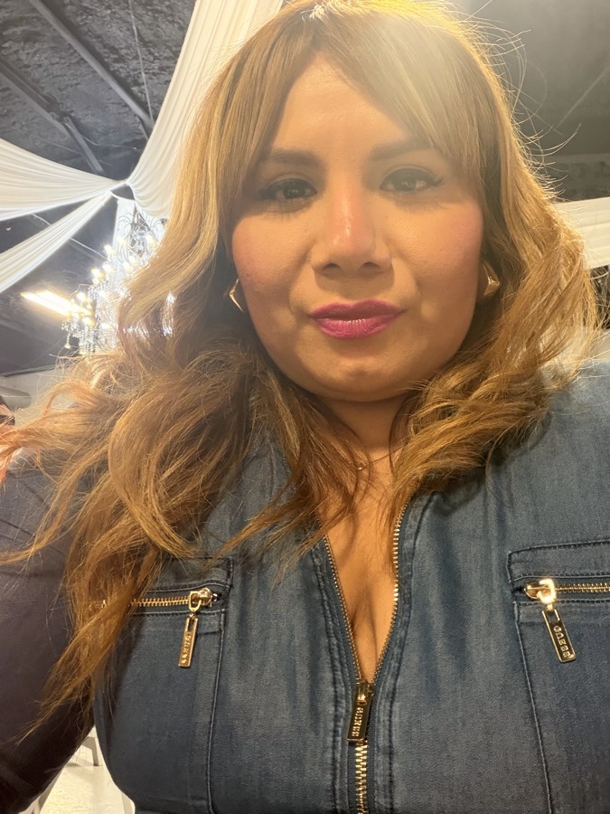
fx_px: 705
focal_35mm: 30
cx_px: 305
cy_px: 407
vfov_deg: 60.0
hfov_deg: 46.8
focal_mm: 2.71
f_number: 1.9
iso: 320
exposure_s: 1/40
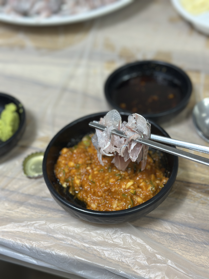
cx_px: 104
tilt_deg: -46.0
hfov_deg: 30.3
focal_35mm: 48
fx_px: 386
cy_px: 140
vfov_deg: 39.7
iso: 125
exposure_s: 1/60
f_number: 1.78
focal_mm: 6.86
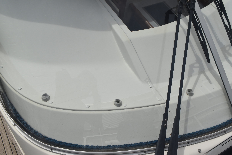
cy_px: 78
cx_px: 116
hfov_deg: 57.2
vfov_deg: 40.0
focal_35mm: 33
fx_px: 213
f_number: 11
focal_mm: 22
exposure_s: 1/500
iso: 200
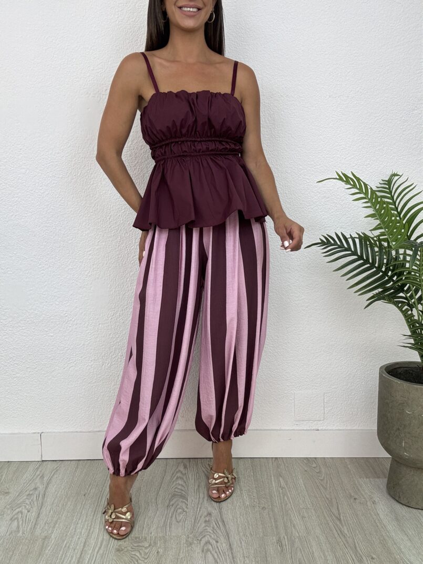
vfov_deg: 60.0
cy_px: 282
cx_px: 212
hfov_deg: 46.8
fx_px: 489
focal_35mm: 30
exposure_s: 1/100
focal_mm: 2.69
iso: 40
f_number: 1.9
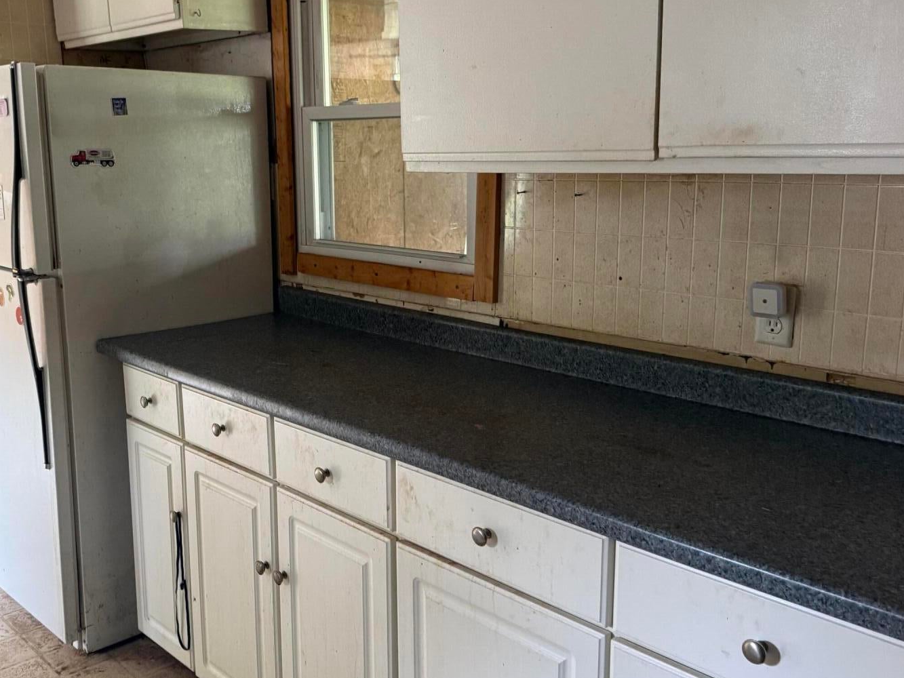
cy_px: 340
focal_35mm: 36
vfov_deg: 39.7
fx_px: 940
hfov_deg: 50.9
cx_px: 351
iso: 320
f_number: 1.78
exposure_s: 1/60
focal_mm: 6.76
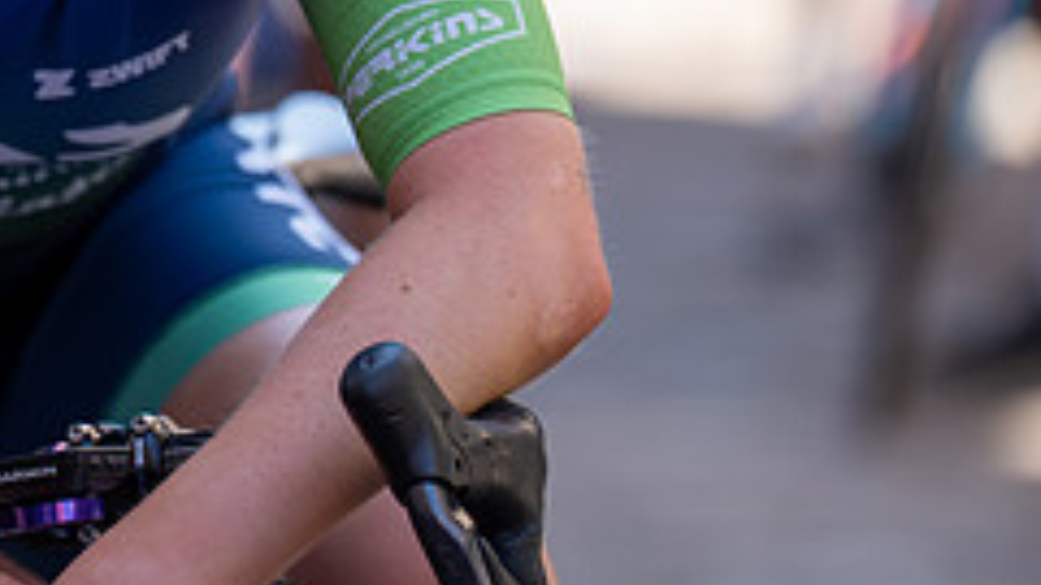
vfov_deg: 2.4
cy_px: -145
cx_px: 43
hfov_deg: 4.3
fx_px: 13746
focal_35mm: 498
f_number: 2.8
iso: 100
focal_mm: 197
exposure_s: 1/250
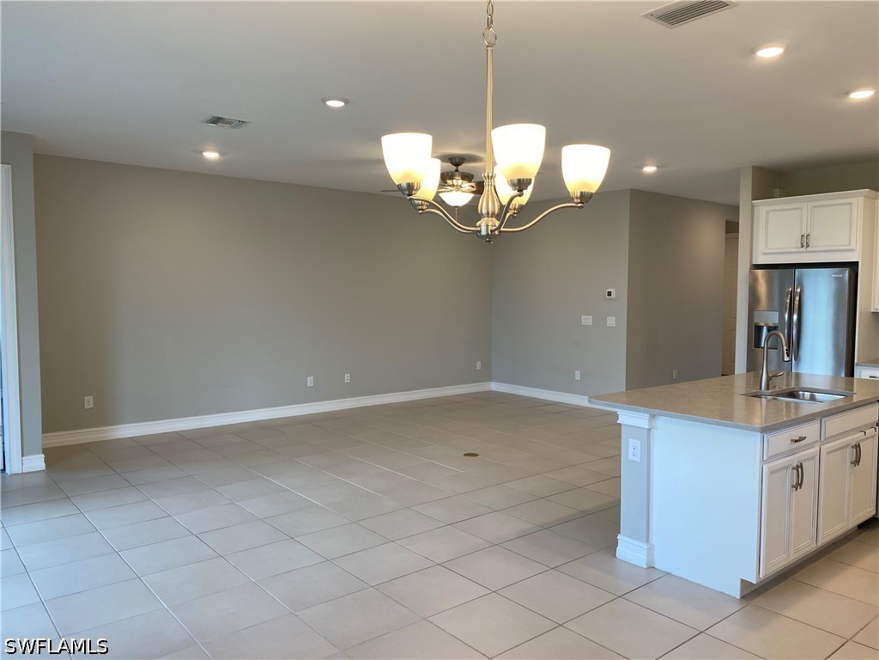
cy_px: 330
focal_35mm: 26
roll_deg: -0.5
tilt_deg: -2.7
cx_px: 440
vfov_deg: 53.1
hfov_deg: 67.3
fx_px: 660
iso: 80
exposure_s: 1/120
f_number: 1.8
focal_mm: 4.25
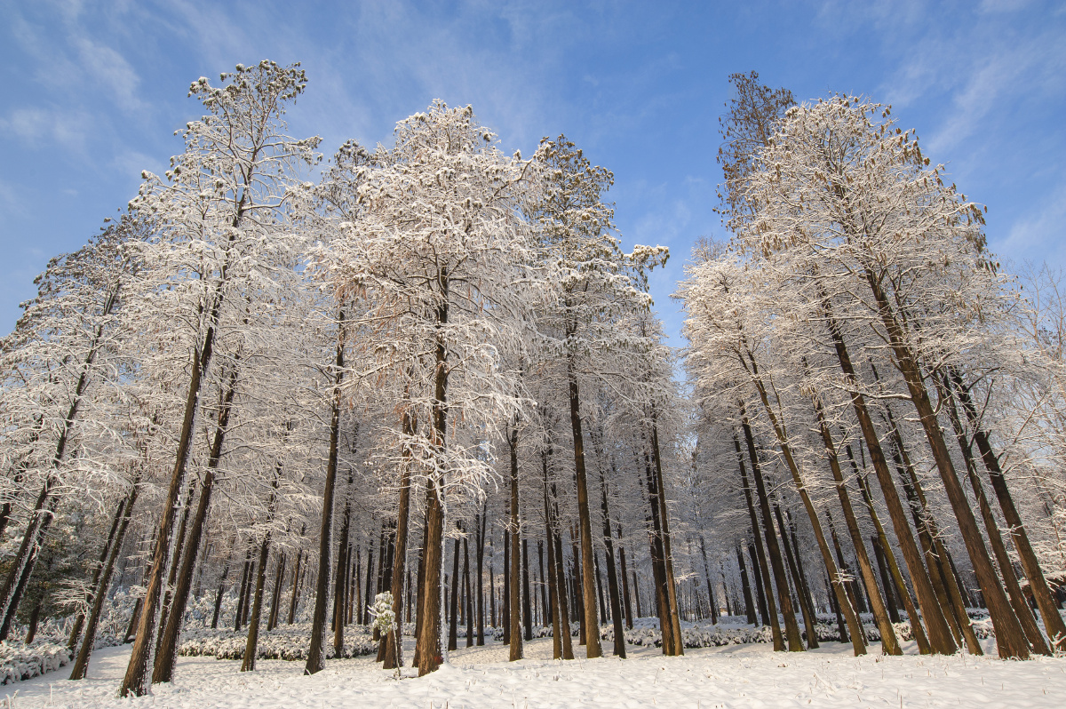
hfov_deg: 90.0
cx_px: 533
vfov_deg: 67.3
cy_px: 354
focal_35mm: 18
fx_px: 533
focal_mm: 18
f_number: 10
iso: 200
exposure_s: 1/250
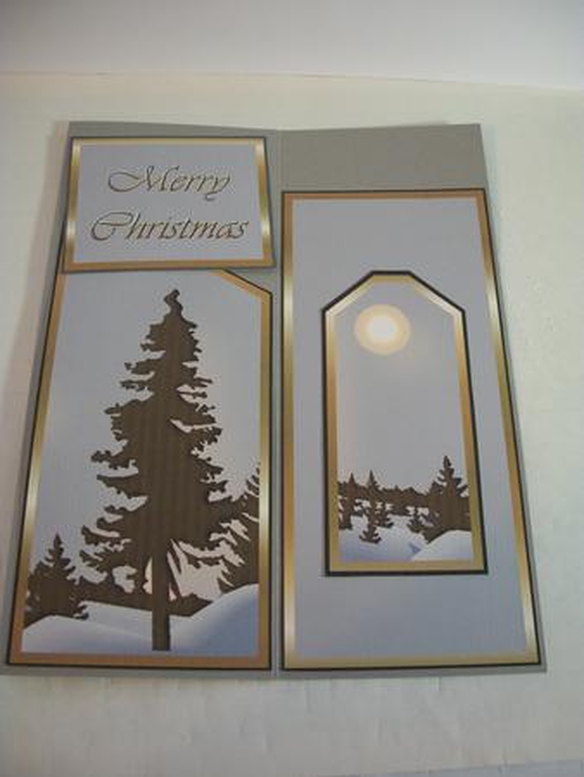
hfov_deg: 40.7
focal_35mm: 35
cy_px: 388
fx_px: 787
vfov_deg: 52.6
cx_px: 292
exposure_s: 1/30
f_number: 3.1
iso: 160
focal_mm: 6.3
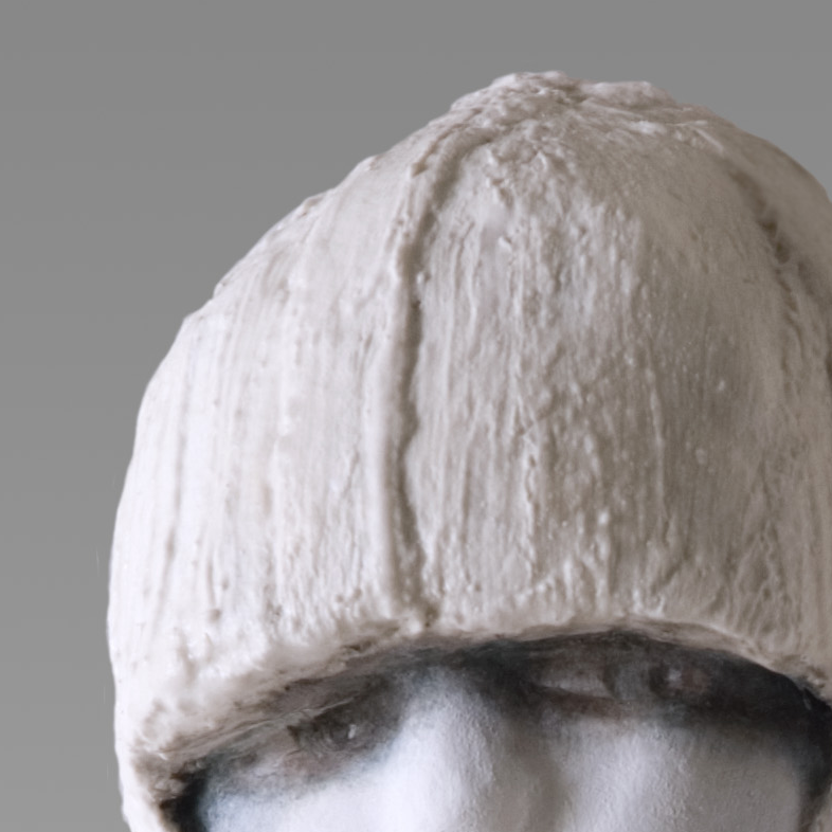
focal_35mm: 341
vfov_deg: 5.1
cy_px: 1381
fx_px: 9273
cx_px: 1012
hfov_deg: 5.1
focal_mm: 70
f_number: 8
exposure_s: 1/6
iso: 200
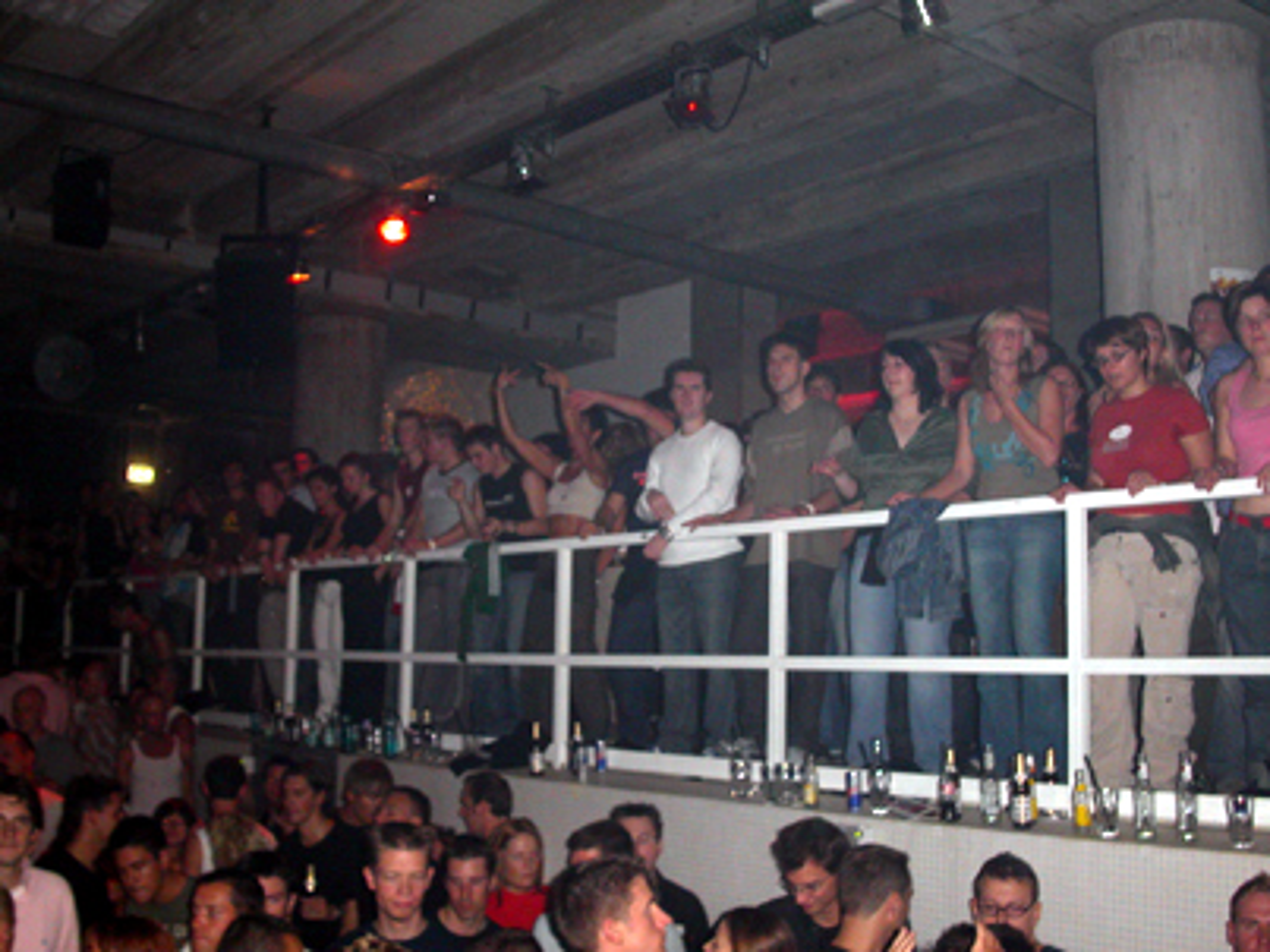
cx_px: 635
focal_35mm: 38
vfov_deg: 37.7
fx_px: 1394
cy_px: 476
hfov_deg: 49.0
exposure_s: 1/30
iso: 200
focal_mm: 7.8
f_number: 2.8
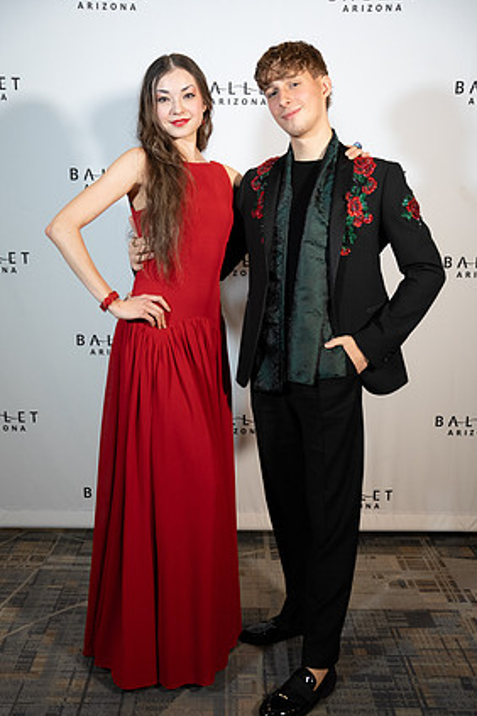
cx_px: 227
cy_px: 372
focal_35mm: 42
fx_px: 835
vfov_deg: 46.4
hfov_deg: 31.9
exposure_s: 1/200
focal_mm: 39.5
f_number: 2.8
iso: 1600
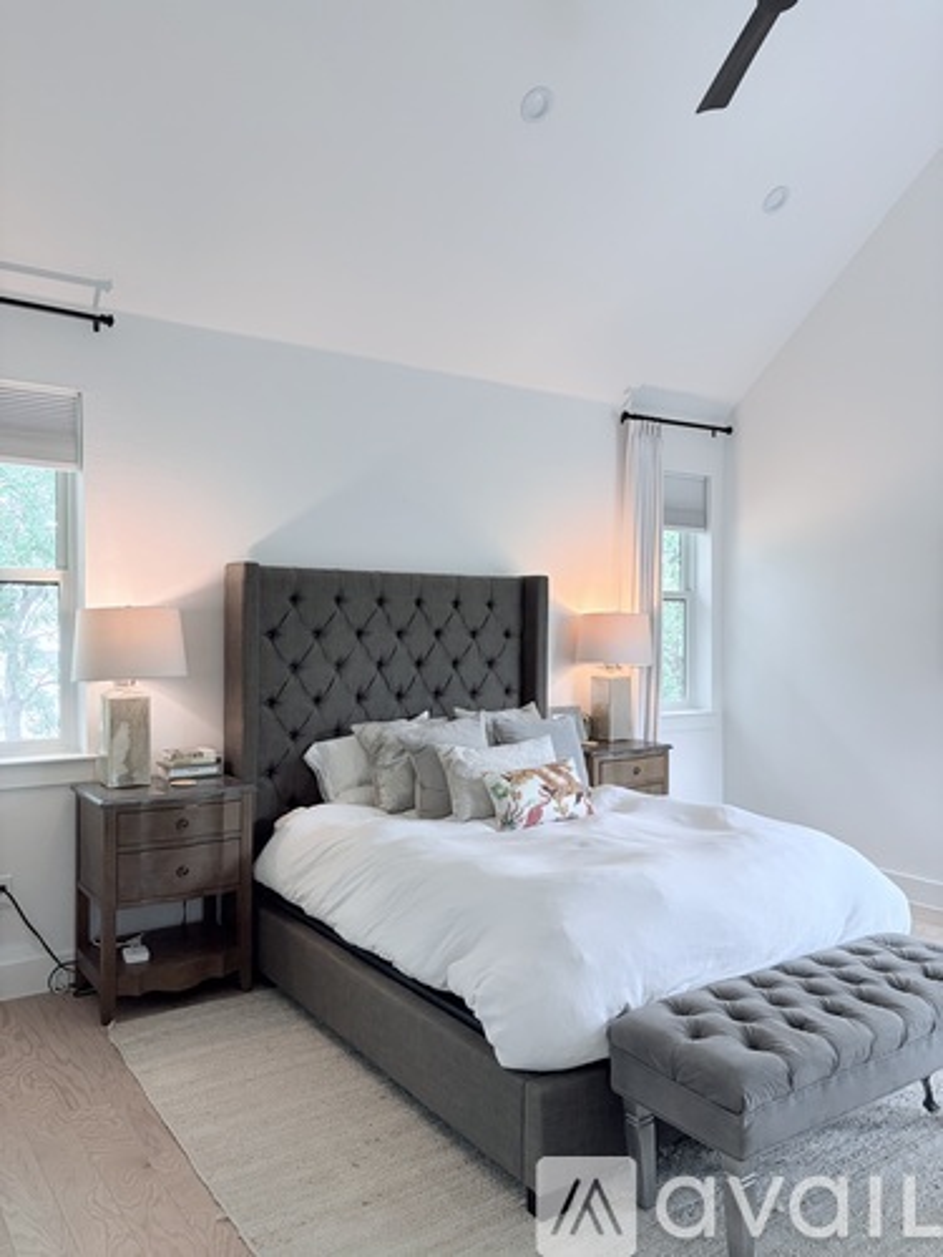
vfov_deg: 67.3
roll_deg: +0.4
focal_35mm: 26
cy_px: 628
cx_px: 472
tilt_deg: -0.1
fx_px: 944
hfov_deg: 53.1
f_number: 1.6
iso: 100
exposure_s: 1/60
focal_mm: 5.96
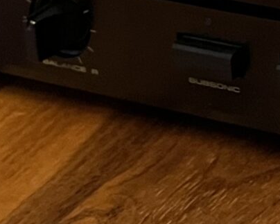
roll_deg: +1.6
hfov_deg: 11.6
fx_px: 1334
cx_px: 368
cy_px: -60
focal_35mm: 161
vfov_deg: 9.4
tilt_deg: -22.0
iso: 500
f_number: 1.6
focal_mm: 5.1
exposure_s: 1/25
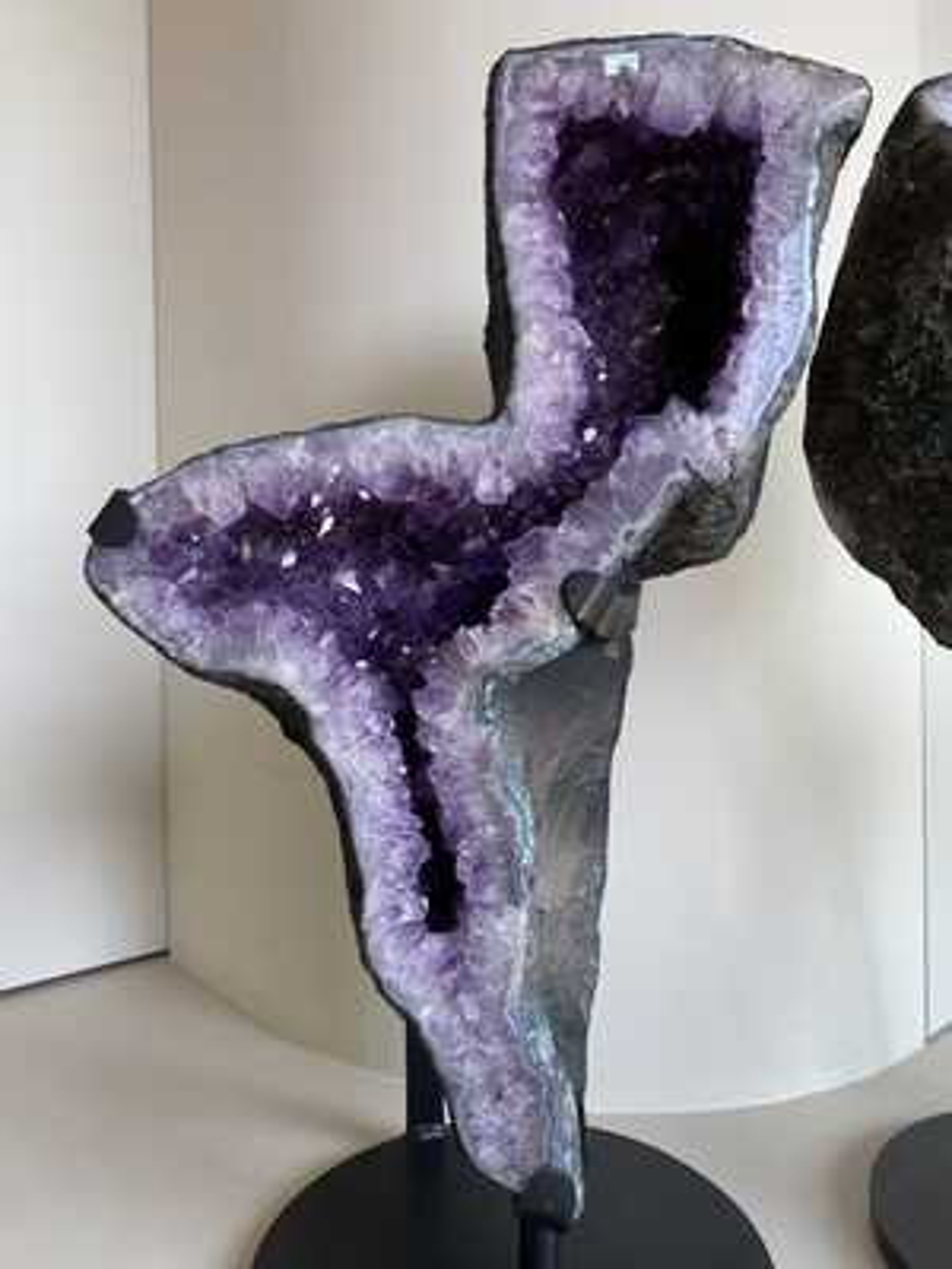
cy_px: 634
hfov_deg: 53.1
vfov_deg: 67.3
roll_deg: +0.3
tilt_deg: -0.1
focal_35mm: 26
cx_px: 476
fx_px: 953
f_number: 1.8
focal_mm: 4.25
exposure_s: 1/167
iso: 32
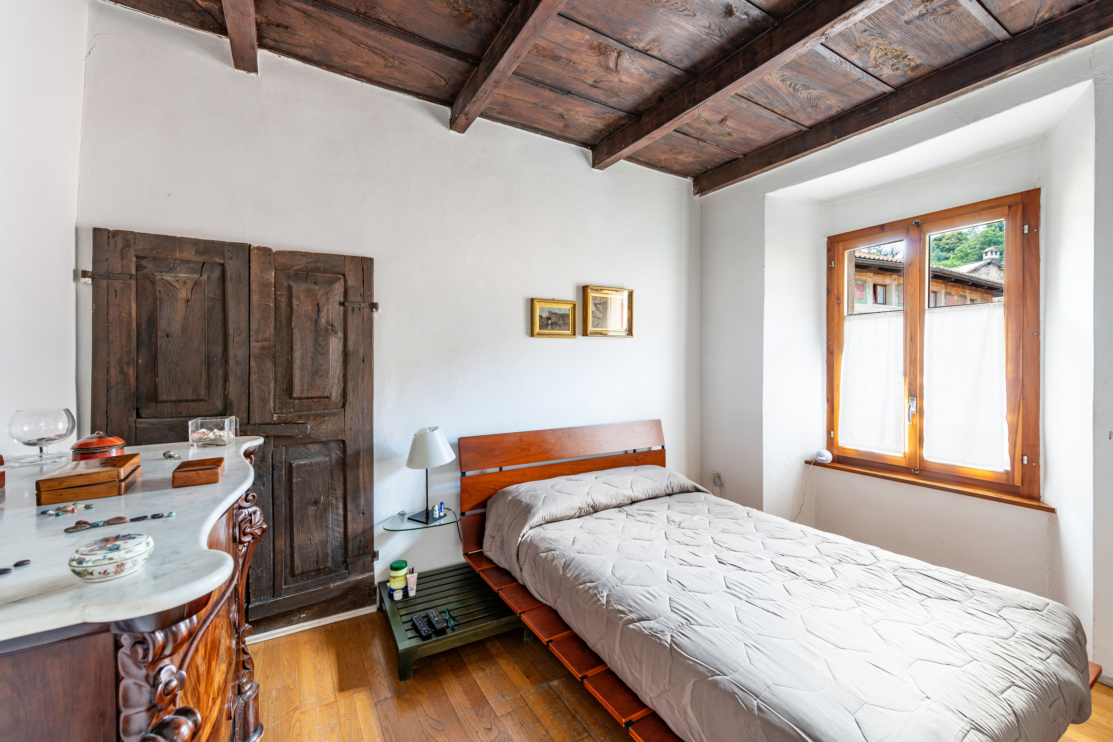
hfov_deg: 104.3
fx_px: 433
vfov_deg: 81.2
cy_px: 371
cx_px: 556
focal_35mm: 14
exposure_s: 3
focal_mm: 14
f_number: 9
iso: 100
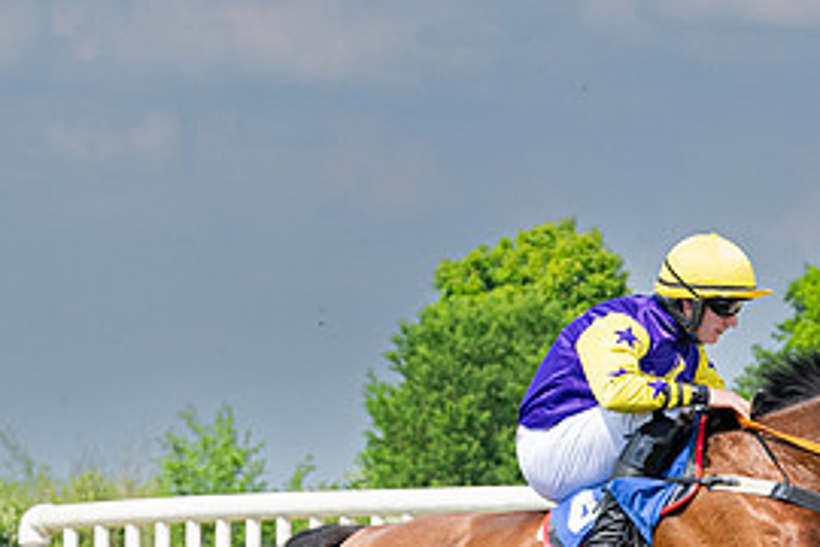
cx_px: 728
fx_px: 7061
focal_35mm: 310
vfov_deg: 4.4
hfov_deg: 6.6
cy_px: 690
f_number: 5
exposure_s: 1/2000
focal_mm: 70
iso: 400
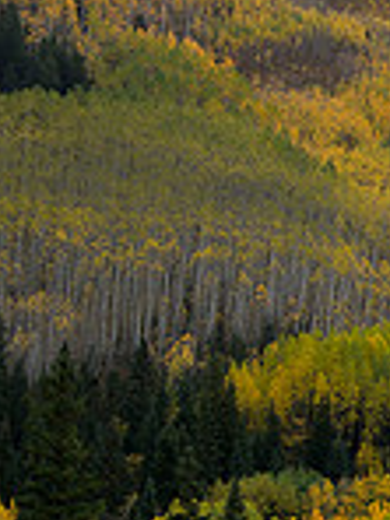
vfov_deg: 13.0
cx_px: 984
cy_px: 372
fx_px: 2268
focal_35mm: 151
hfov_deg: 8.8
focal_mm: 40
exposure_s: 1/400
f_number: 5
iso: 200
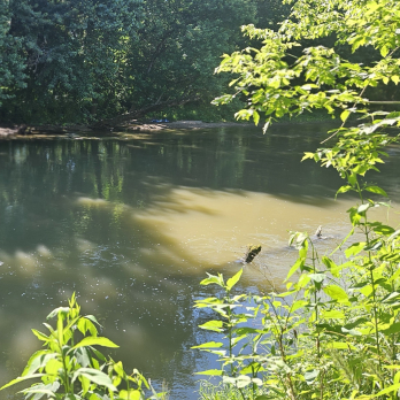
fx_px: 510
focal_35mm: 39
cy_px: 151
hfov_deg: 39.8
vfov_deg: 42.5
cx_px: 42
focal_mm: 5.4
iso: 25
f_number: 1.8
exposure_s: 1/259
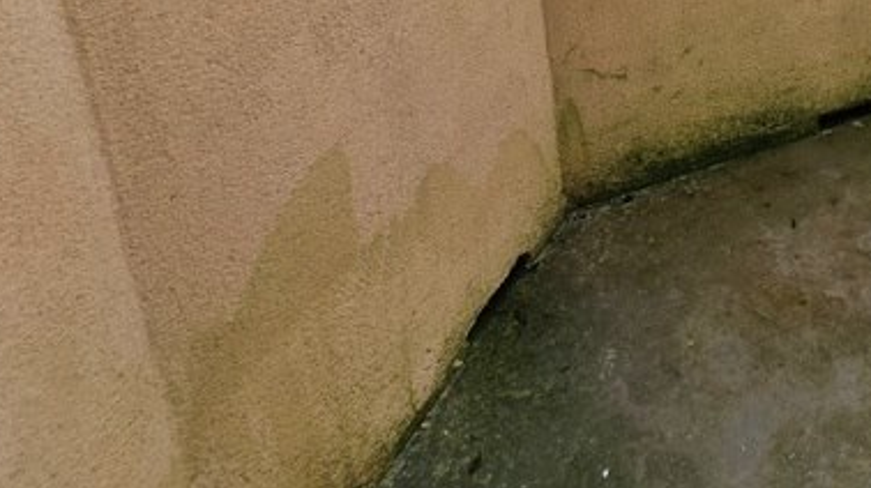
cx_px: 832
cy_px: -180
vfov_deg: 29.4
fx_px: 692
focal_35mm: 30
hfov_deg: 53.5
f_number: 2.2
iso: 50
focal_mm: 2.2
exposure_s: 1/270
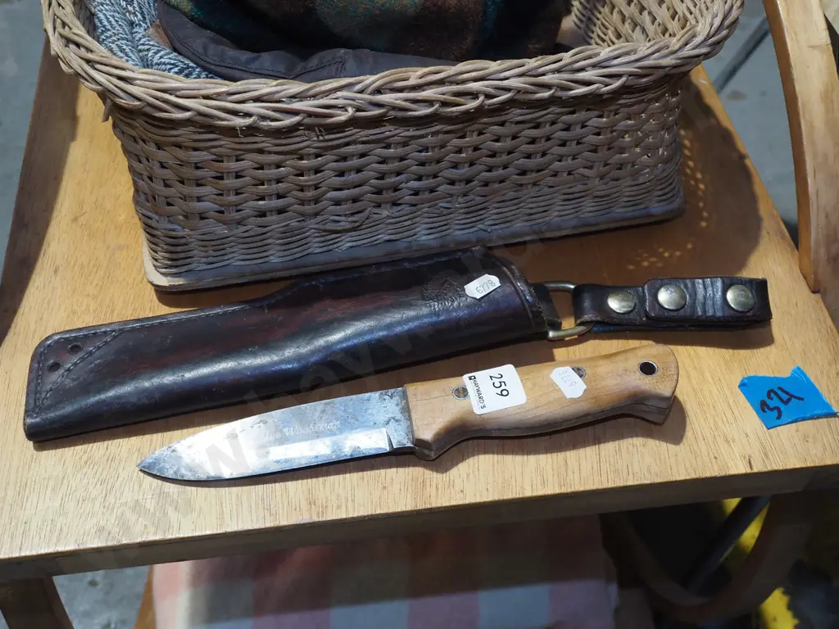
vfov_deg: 37.7
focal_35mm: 38
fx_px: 921
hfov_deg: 49.0
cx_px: 420
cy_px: 314
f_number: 5.6
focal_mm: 19
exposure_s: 1/100
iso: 1600
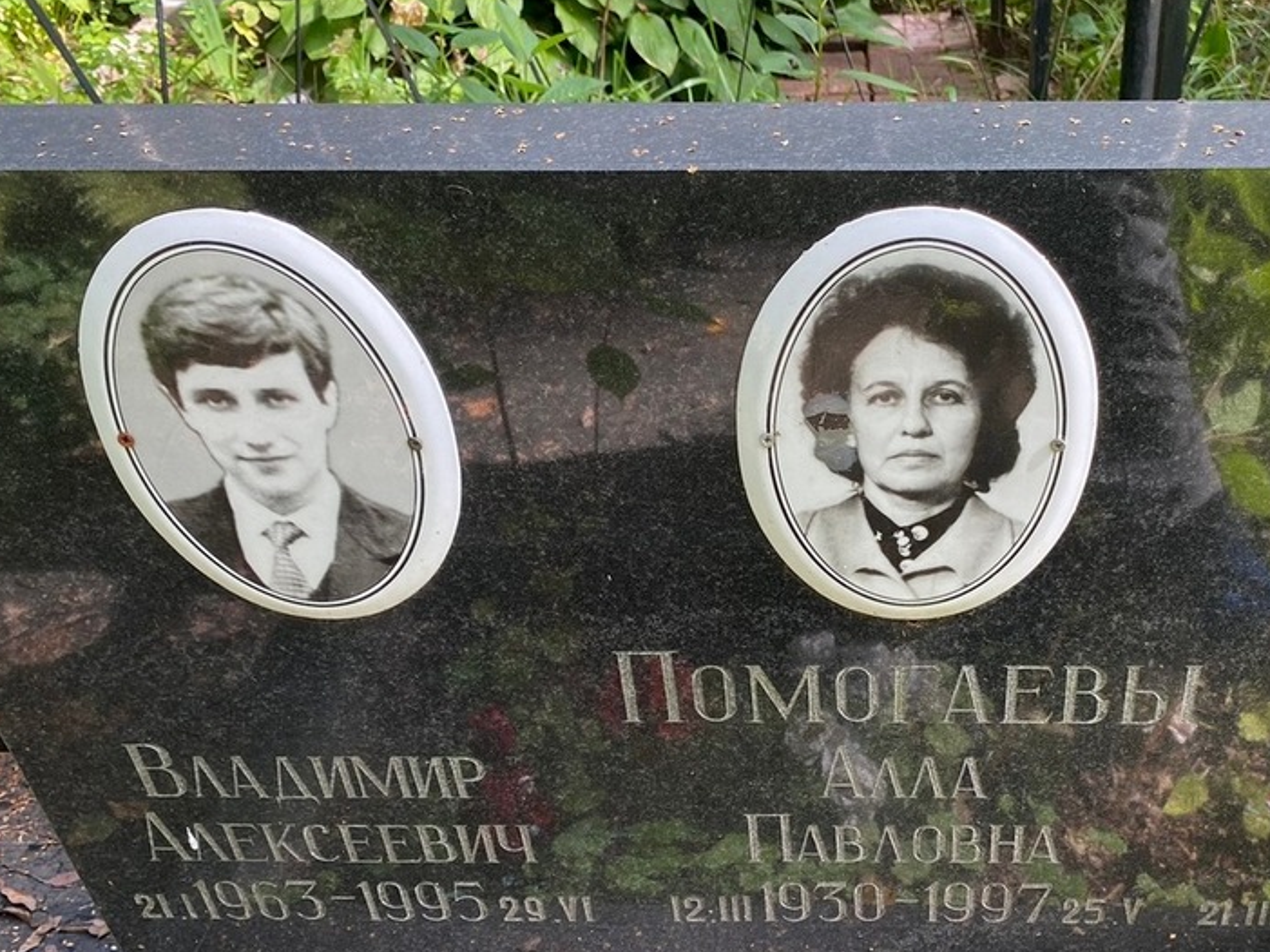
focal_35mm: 38
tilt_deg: -39.1
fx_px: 1393
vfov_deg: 37.4
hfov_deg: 47.7
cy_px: 615
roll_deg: +4.4
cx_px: 902
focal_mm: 4.25
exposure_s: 1/121
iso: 40
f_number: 1.8
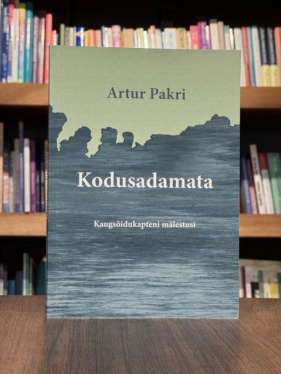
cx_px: 140
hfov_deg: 19.1
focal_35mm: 77
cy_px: 187
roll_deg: -1.5
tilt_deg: +1.0
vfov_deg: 25.3
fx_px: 833
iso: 160
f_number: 2.8
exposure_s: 1/99
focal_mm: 9
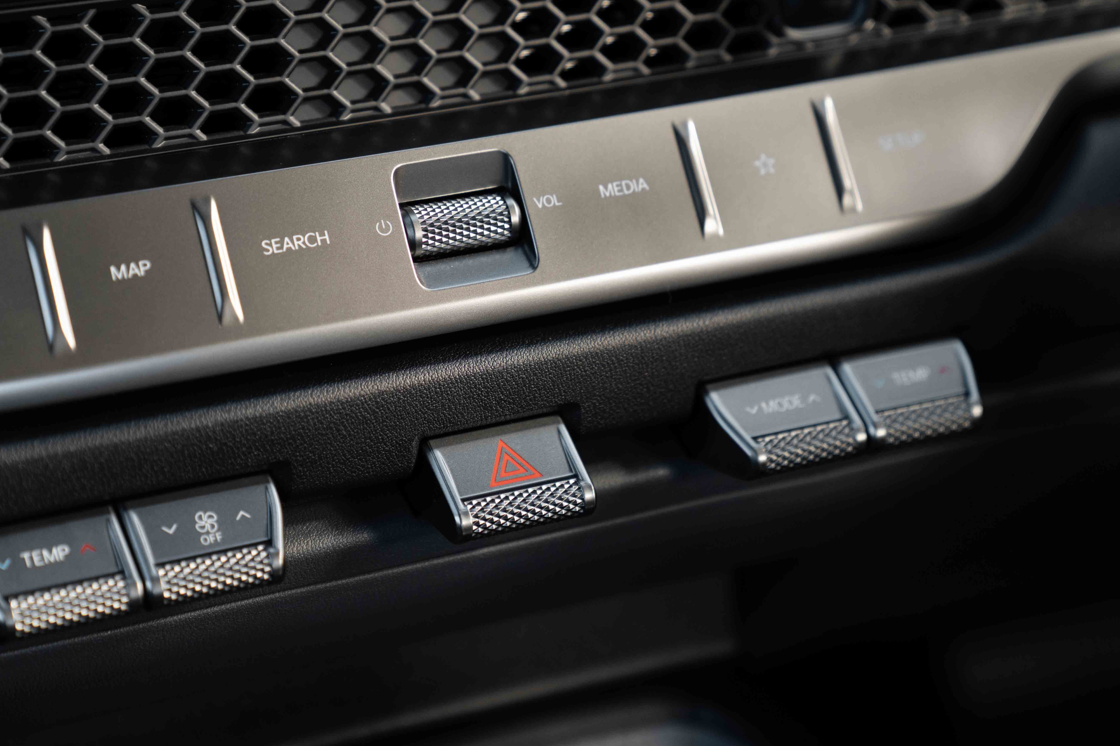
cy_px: 268
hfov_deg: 21.4
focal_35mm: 95
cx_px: 387
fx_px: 2955
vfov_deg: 14.4
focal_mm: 70
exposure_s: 1/320
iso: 500
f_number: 2.8
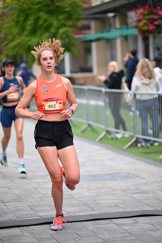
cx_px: 81
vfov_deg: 14.6
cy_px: 122
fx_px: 952
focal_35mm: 141
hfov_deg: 9.7
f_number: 2.8
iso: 1250
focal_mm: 140
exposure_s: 1/1600
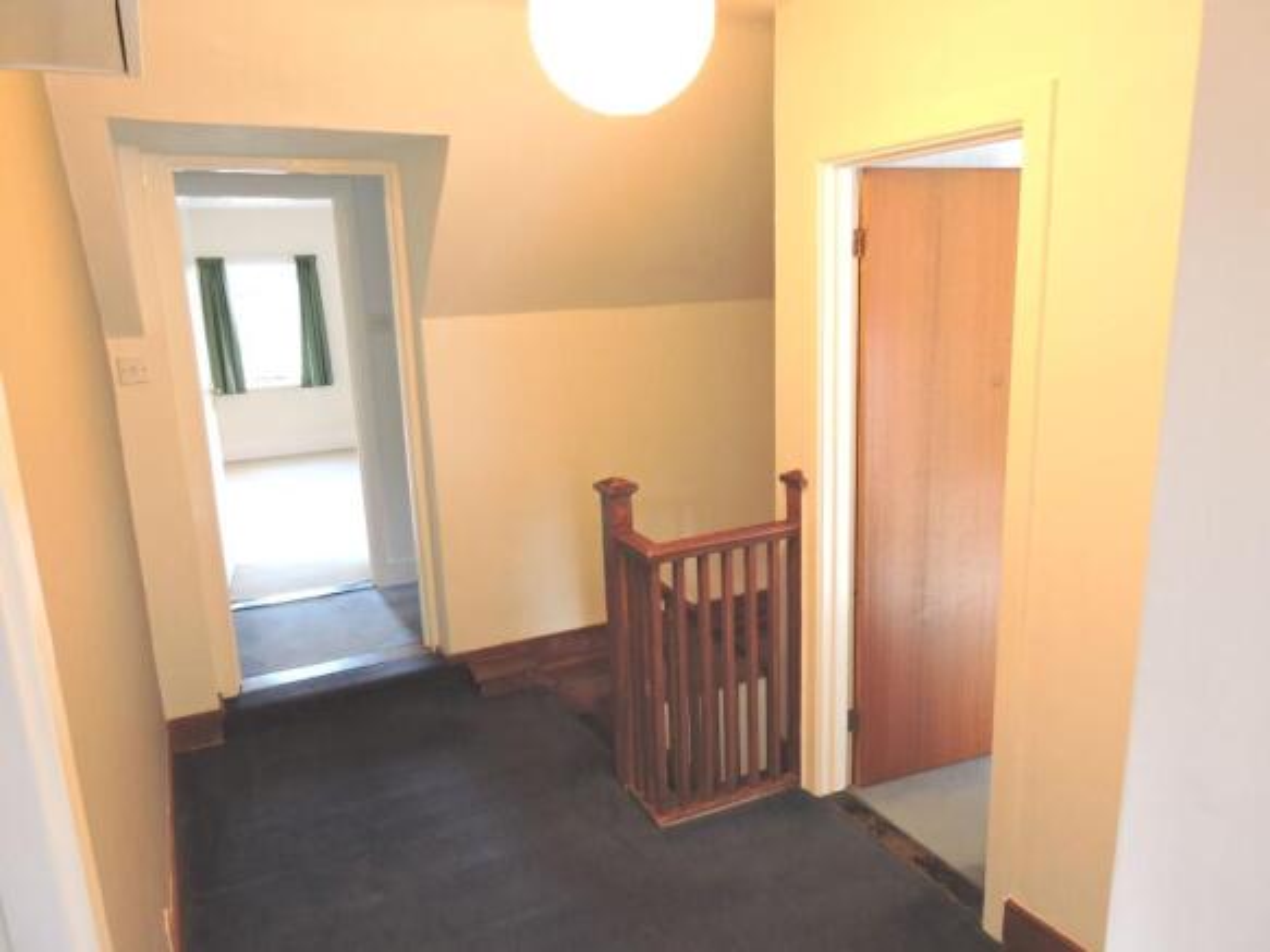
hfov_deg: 71.6
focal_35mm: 24
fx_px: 880
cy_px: 476
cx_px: 635
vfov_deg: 56.8
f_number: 3.3
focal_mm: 4.3
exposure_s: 1/20
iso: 400
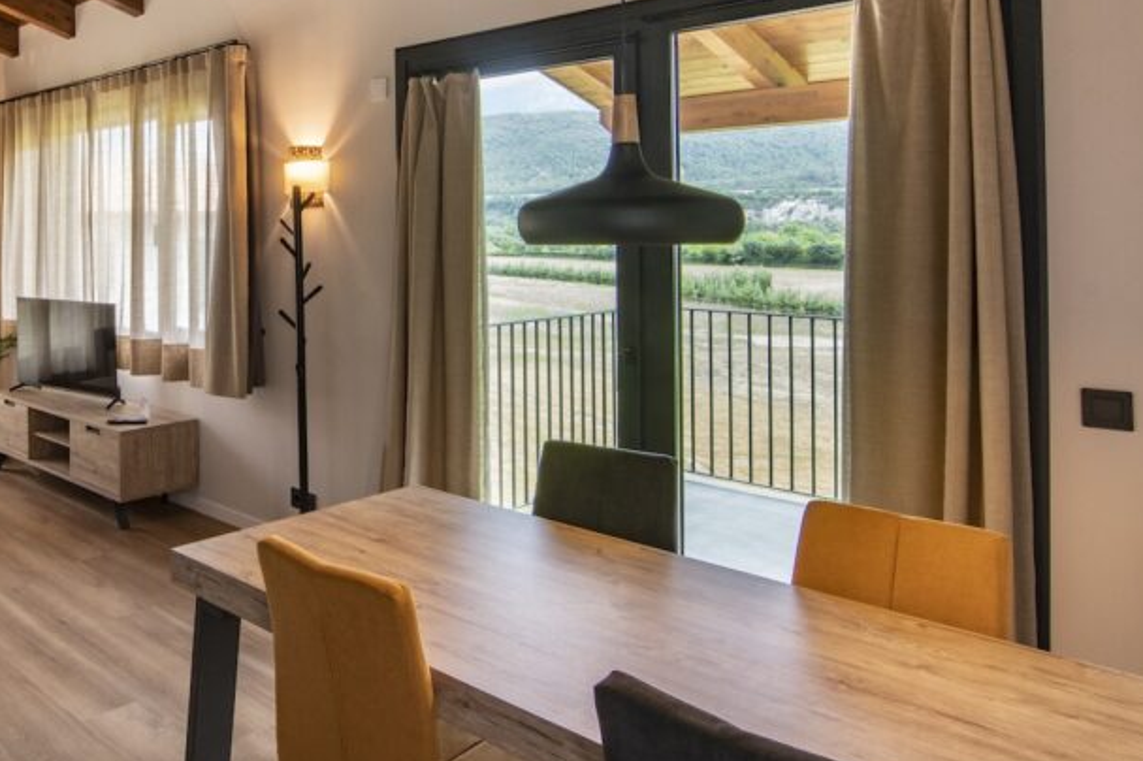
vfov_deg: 46.7
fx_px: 857
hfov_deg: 61.1
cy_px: 220
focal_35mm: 27
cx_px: 205
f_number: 13
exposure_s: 1/10
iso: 320
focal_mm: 11
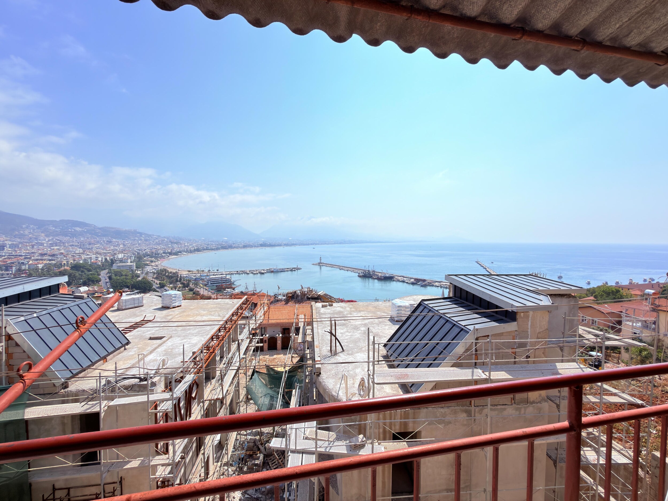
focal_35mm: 14
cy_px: 250
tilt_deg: -2.2
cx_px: 334
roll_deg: -0.6
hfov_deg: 102.1
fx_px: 270
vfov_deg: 85.7
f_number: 2.2
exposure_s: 1/1397
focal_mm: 2.22
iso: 16
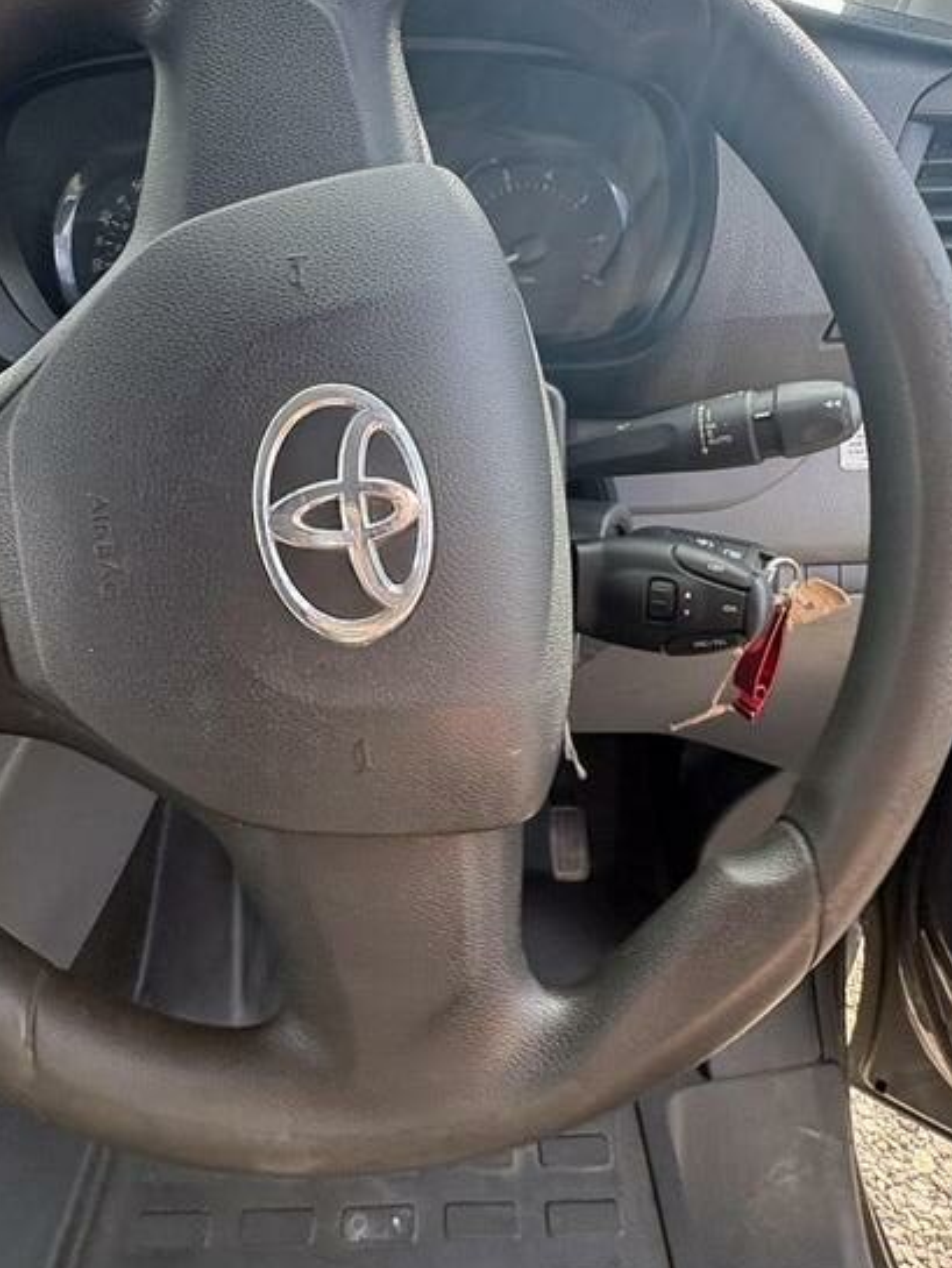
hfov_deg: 58.8
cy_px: 549
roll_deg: -5.0
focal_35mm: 23
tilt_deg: -30.7
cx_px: 428
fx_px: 843
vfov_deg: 73.6
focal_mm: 2.22
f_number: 2.2
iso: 80
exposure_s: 1/139
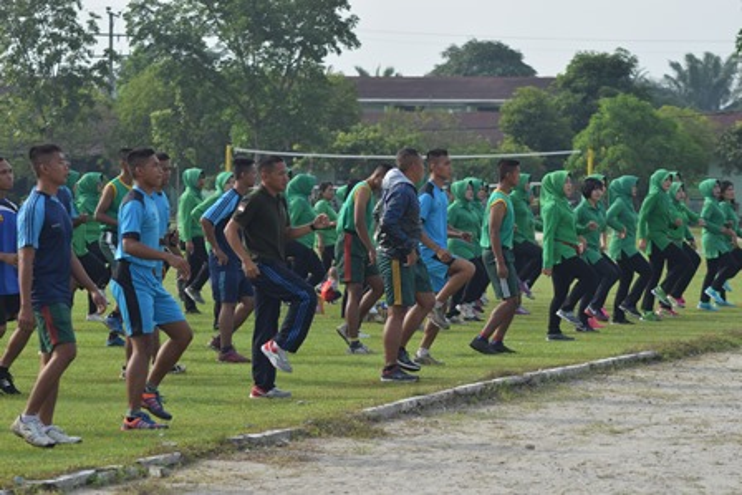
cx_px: 371
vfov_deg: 8.2
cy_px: 248
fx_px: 3464
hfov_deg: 12.2
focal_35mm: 168
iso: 400
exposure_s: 1/1250
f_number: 6.3
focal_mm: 112
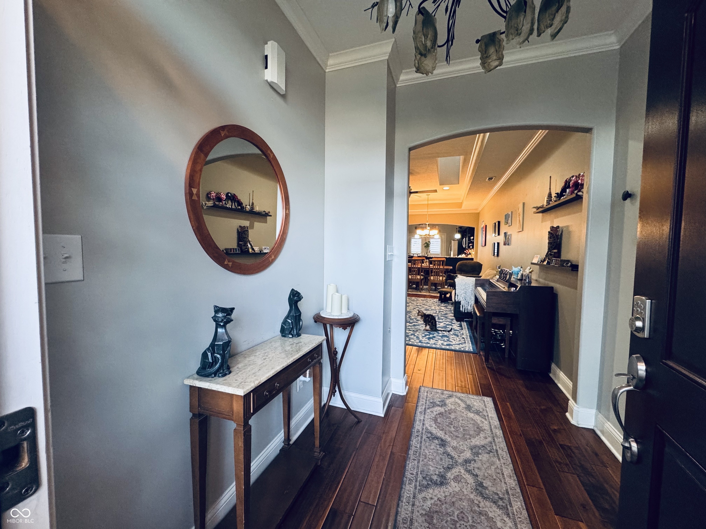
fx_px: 286
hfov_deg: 102.1
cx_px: 353
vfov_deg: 85.7
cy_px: 264
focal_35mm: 14
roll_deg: -1.0
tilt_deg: -3.8
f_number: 2.2
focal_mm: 2.22
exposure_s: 1/60
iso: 250
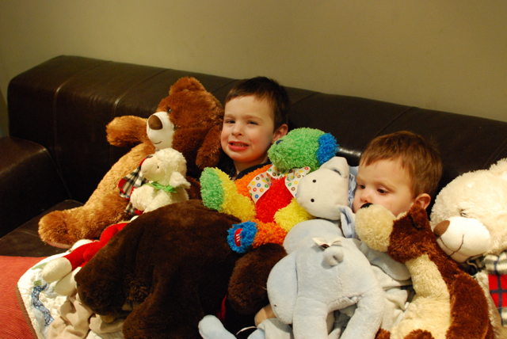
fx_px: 740
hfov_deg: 37.8
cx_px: 254
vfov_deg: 25.8
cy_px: 170
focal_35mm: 52
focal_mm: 35
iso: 1250
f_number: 2.8
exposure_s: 1/30
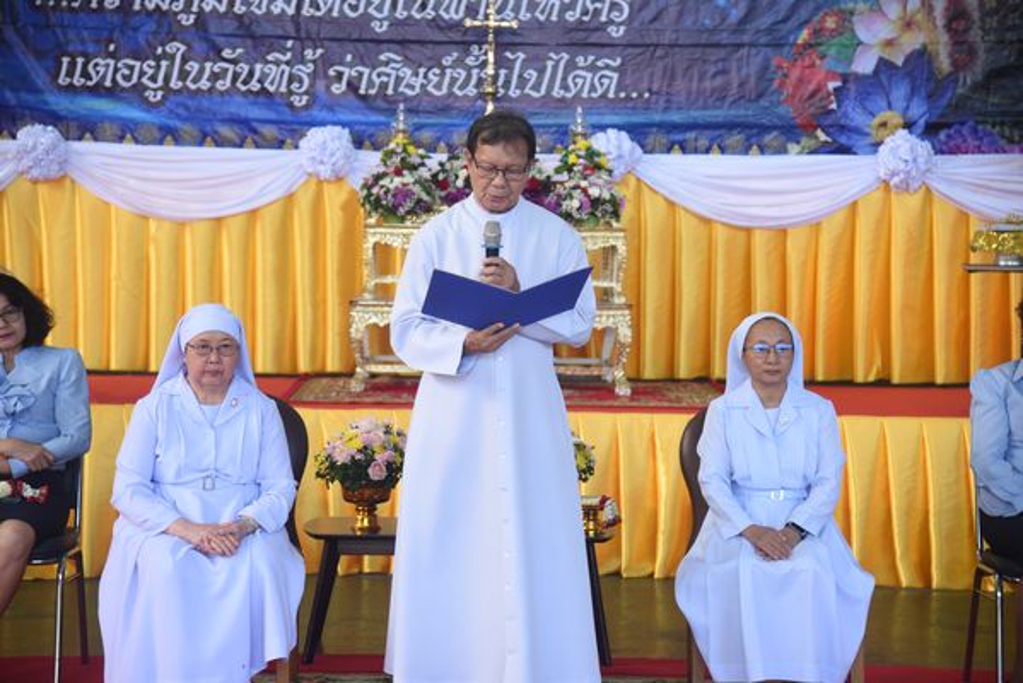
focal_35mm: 82
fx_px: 2331
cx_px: 512
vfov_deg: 16.7
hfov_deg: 24.8
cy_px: 342
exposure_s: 1/250
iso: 800
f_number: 4
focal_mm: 82
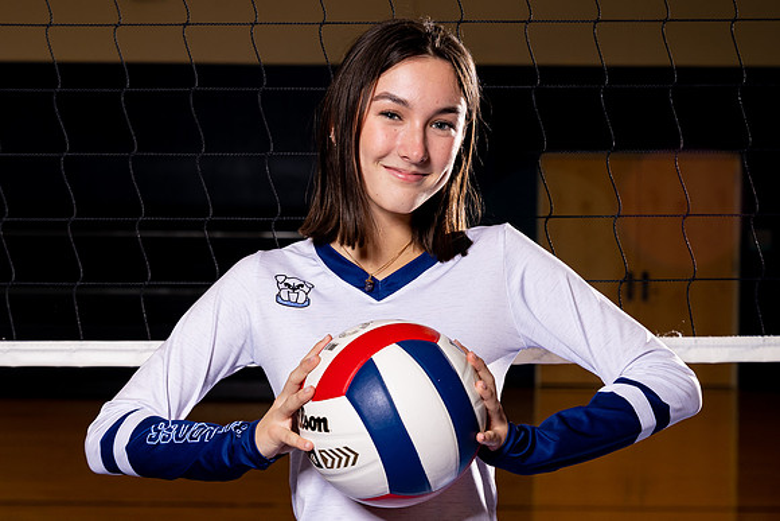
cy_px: 317
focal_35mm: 91
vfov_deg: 15.0
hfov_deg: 22.4
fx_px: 1971
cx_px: 308
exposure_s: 1/125
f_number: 5.6
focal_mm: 68
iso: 250
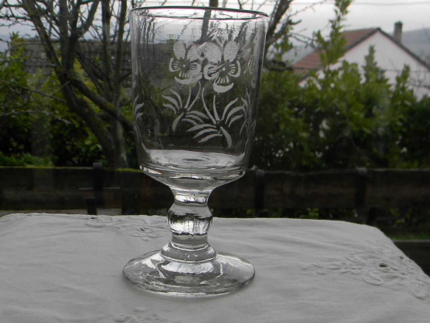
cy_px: 162
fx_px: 348
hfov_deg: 63.4
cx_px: 215
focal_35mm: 28
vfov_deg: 49.7
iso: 80
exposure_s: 1/102
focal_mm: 5
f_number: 3.5
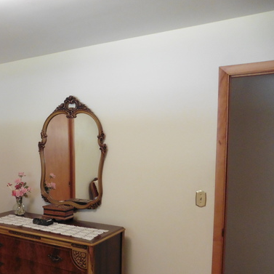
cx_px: 42
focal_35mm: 36
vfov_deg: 45.7
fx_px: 322
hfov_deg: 43.2
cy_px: 169
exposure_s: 1/30
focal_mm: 4.3
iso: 500
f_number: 3.3
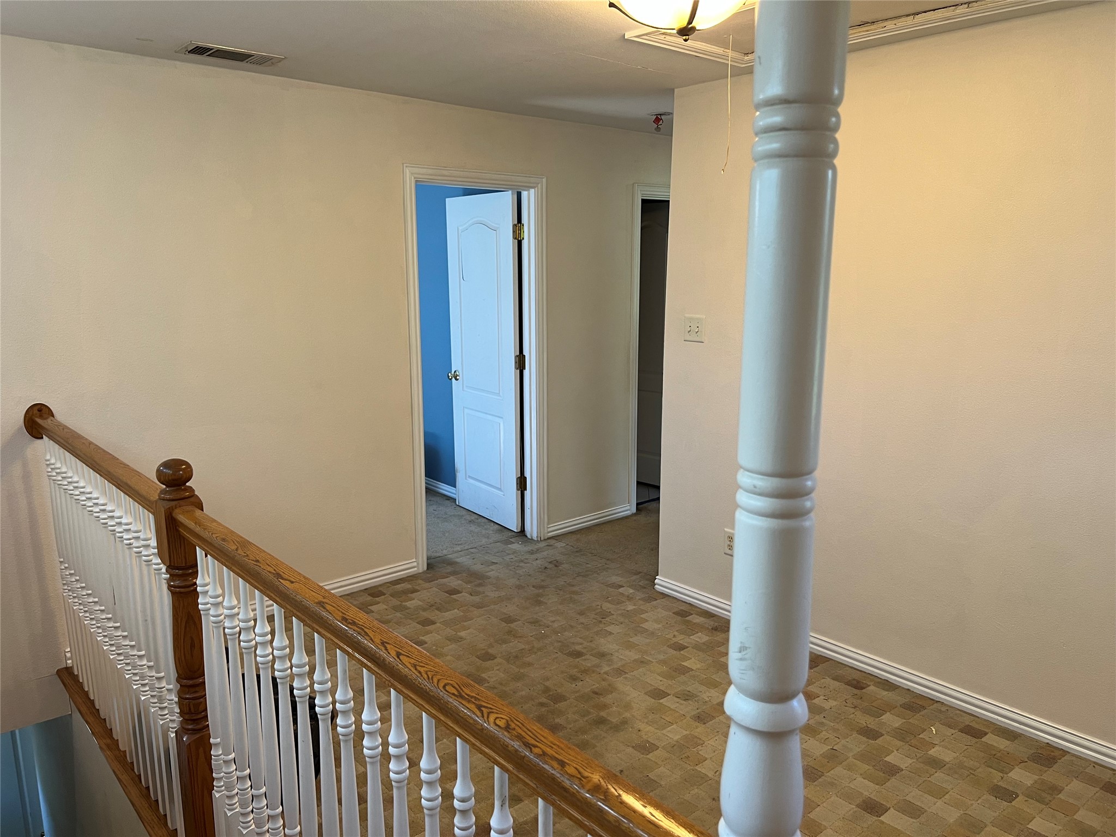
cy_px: 418
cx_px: 558
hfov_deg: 67.3
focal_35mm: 26
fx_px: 838
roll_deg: +0.0
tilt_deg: -10.7
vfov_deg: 53.1
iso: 80
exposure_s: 1/60
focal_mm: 5.7
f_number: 1.5
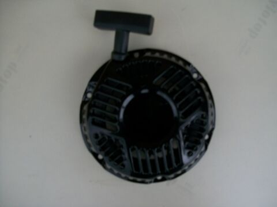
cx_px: 138
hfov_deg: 51.4
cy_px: 104
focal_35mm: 36
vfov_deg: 39.7
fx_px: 288
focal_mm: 6
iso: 80
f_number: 2.7
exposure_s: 1/60
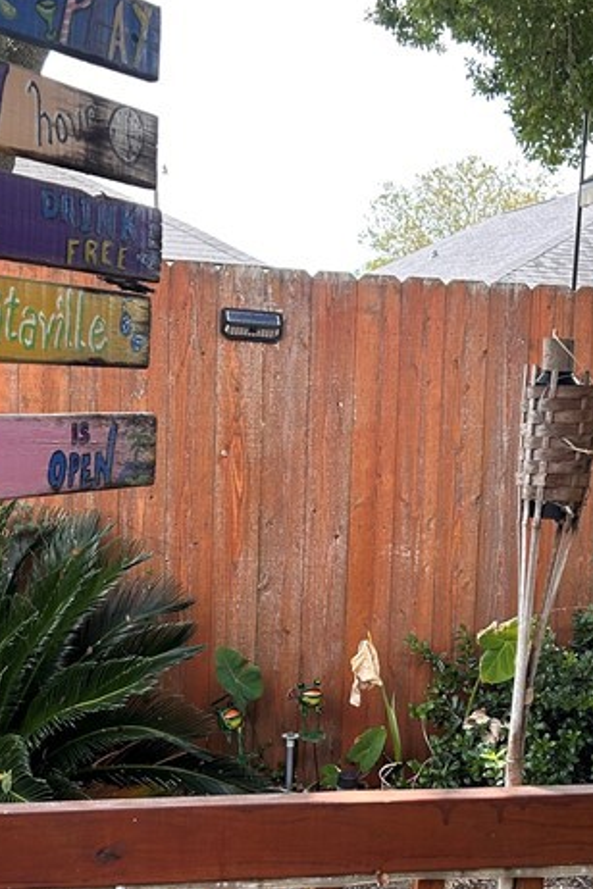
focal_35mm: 60
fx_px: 1482
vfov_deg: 33.3
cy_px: 548
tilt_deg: -6.6
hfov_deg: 22.4
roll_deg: -2.4
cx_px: 433
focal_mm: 5.7
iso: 50
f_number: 1.5
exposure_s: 1/422
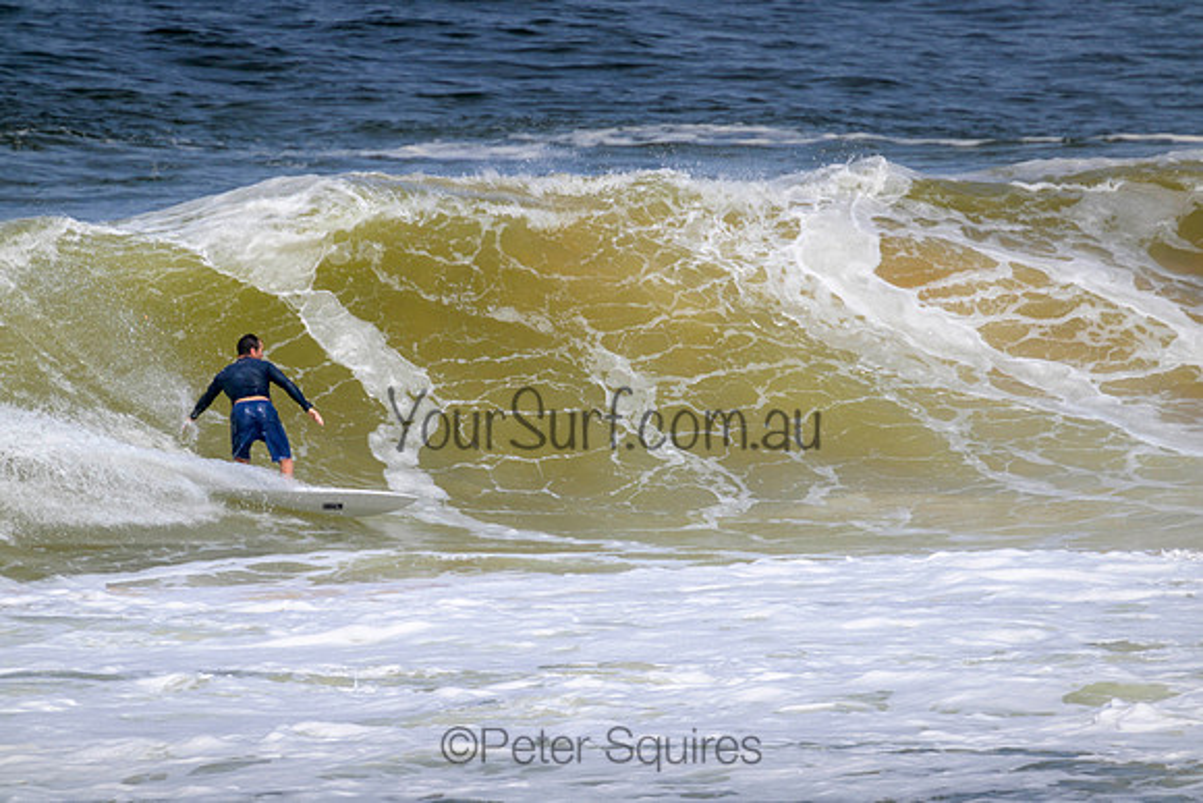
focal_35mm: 800
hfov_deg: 2.6
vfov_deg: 1.7
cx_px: 602
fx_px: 26738
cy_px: 402
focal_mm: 800
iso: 500
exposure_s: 1/2000
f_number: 11
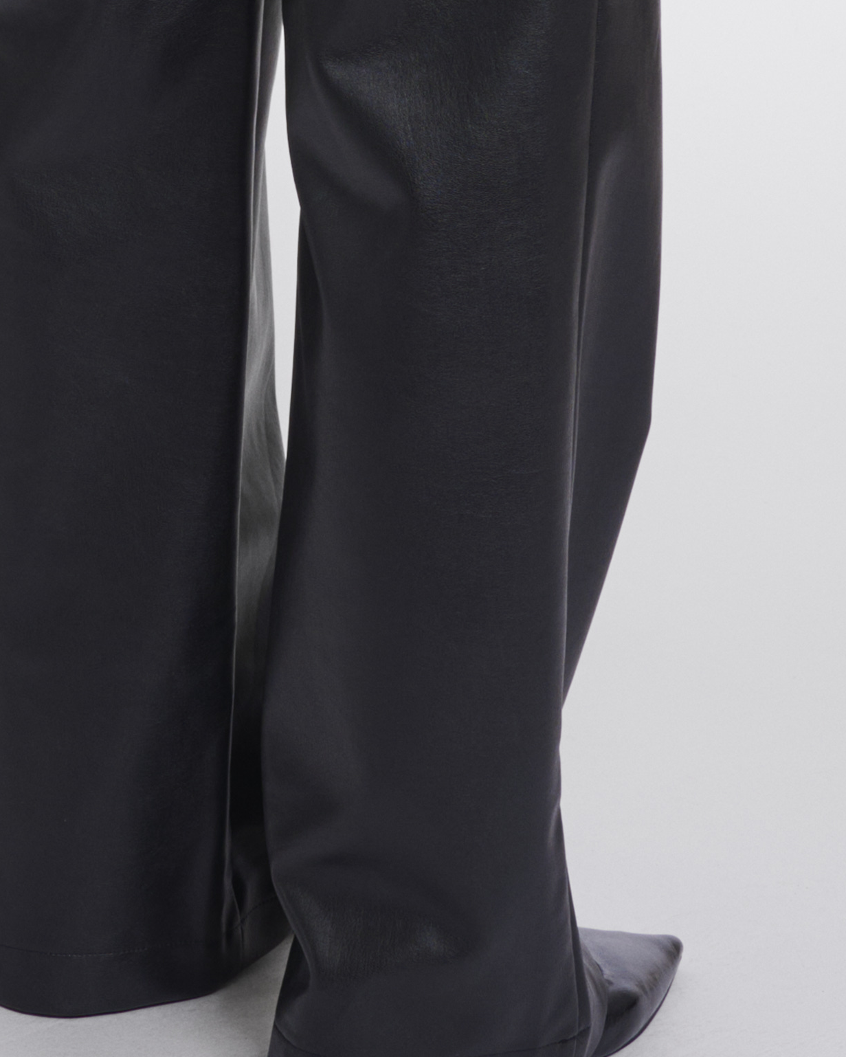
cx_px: 339
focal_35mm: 177
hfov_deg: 8.7
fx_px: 5538
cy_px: -813
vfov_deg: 10.3
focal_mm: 48
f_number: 8
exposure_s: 1/160
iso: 125
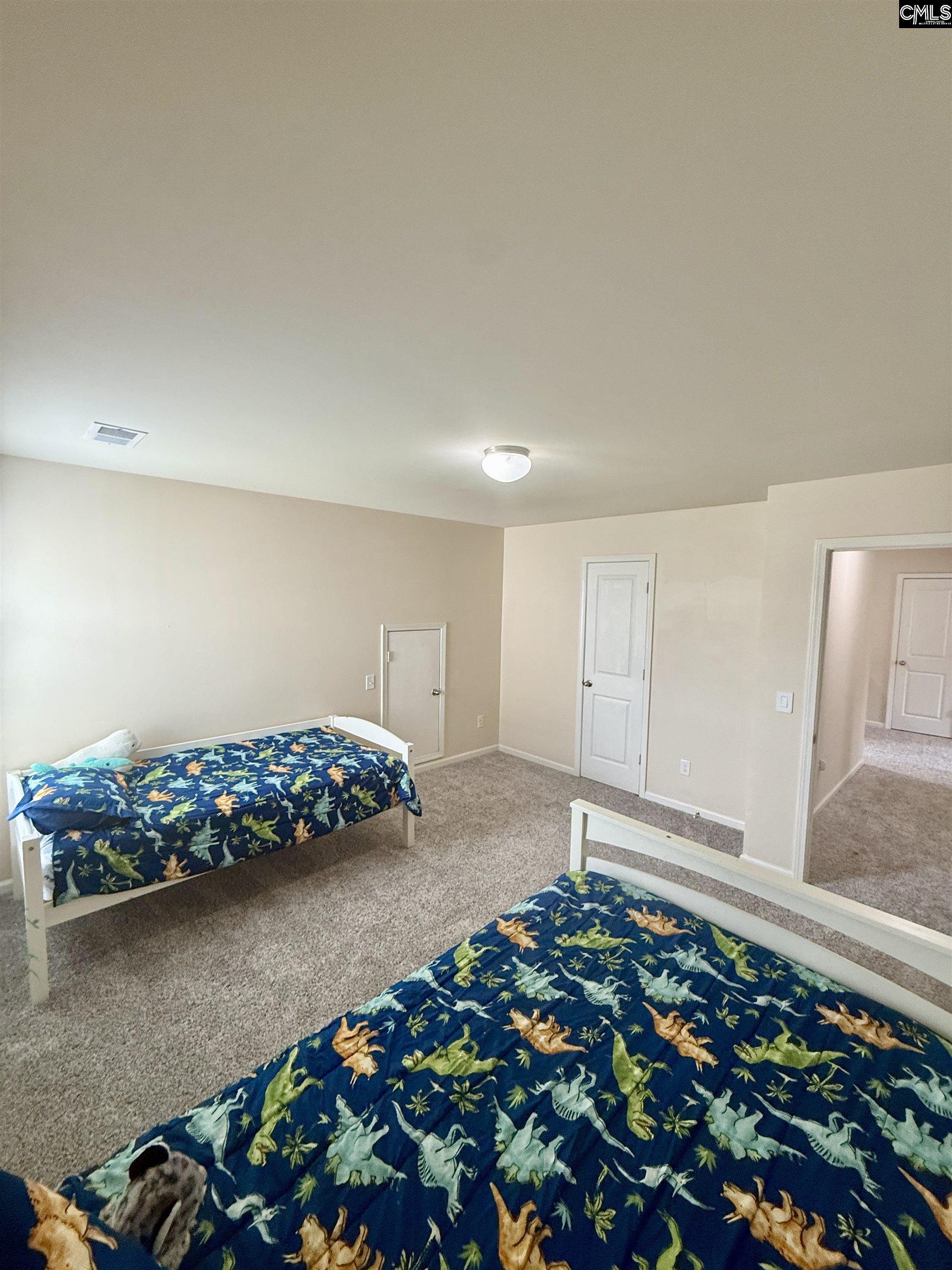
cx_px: 476
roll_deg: -1.2
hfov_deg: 85.7
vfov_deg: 102.1
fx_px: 513
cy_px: 635
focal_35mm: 14
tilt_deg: -5.1
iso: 250
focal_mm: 2.22
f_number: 2.2
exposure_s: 1/60
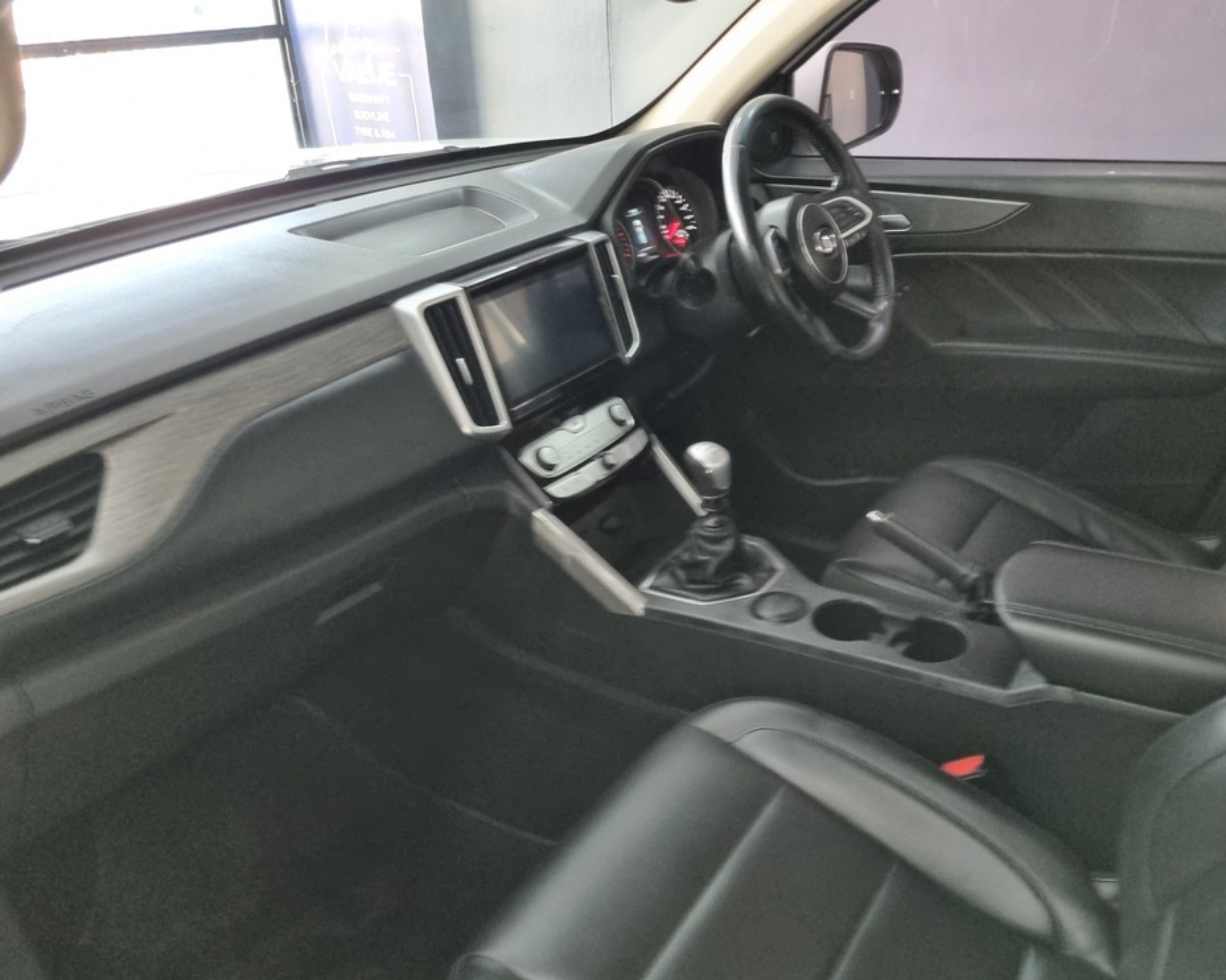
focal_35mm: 28
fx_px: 1016
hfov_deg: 62.2
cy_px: 501
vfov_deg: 51.5
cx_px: 647
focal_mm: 5.4
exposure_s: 1/50
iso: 640
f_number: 1.8
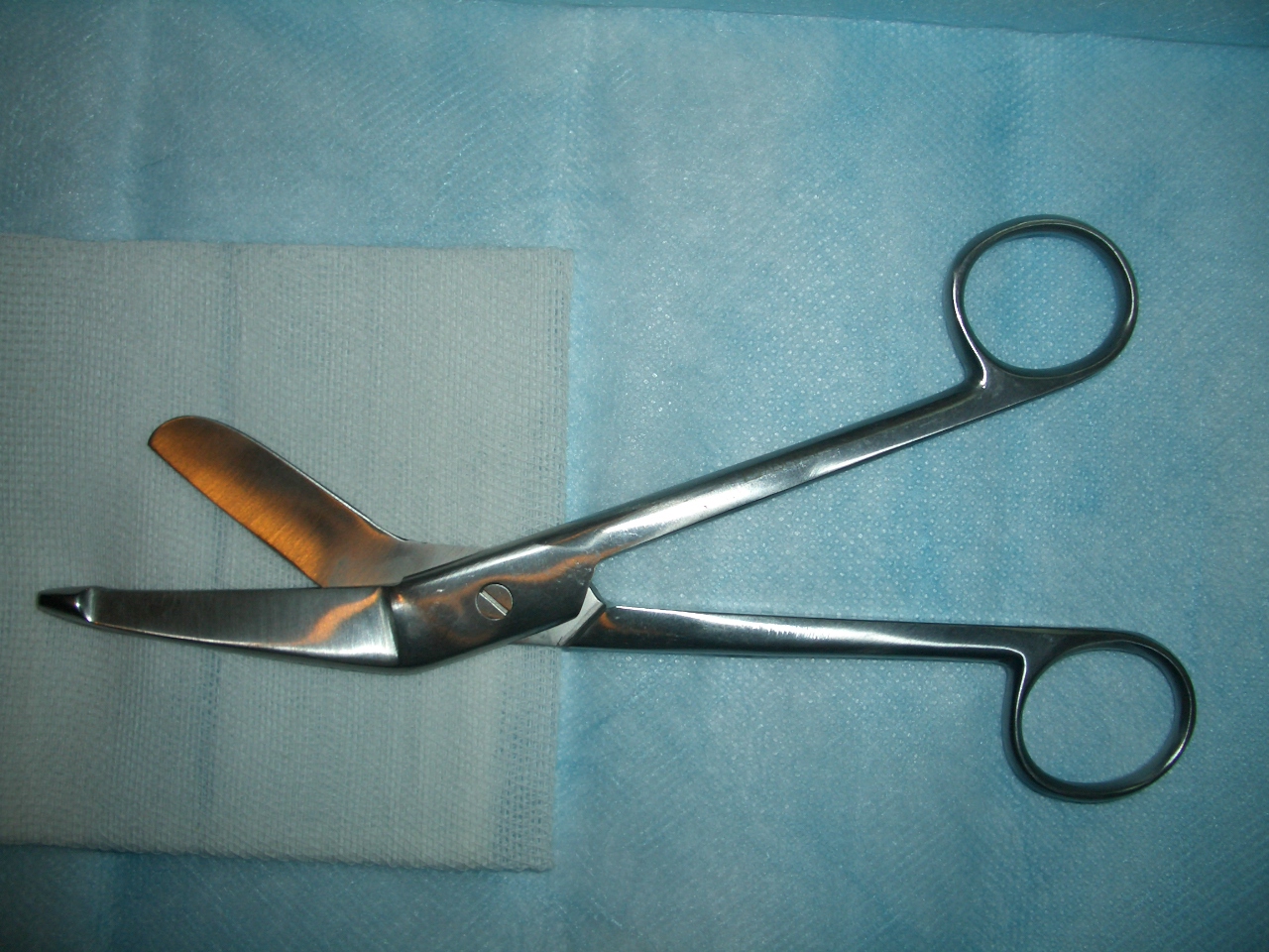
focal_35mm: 35
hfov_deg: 52.6
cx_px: 634
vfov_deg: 40.7
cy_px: 476
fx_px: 1283
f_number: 4.3
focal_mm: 5.8
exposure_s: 1/60
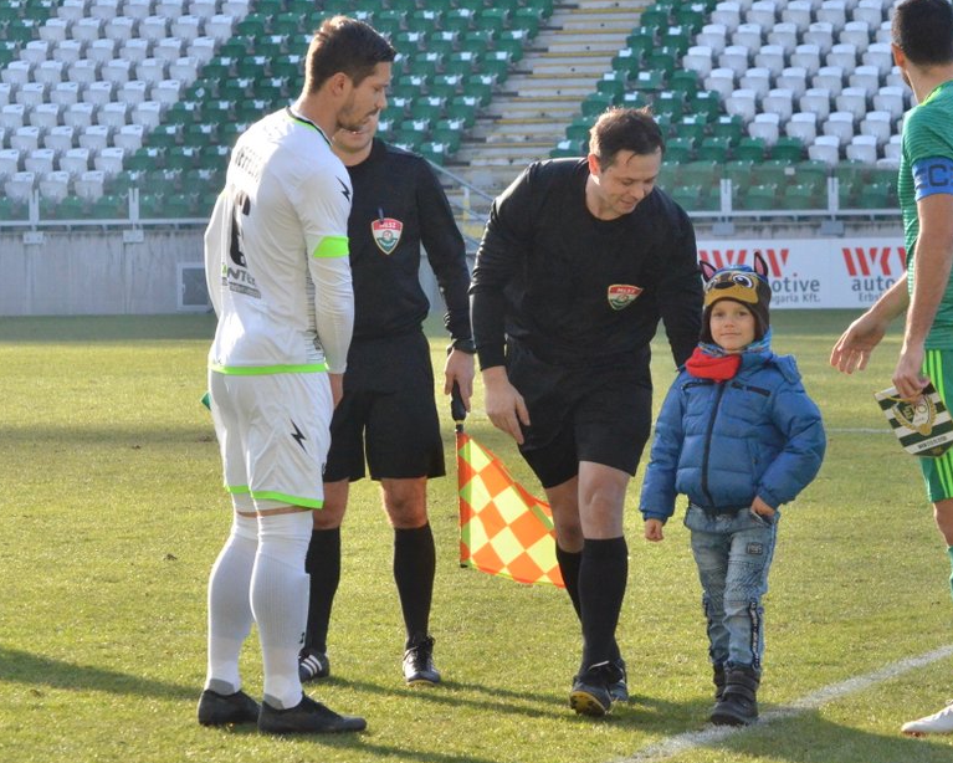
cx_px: 642
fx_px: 5889
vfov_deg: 7.4
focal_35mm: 209
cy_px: 441
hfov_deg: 9.2
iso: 3200
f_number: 10
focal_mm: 95
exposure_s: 1/1600
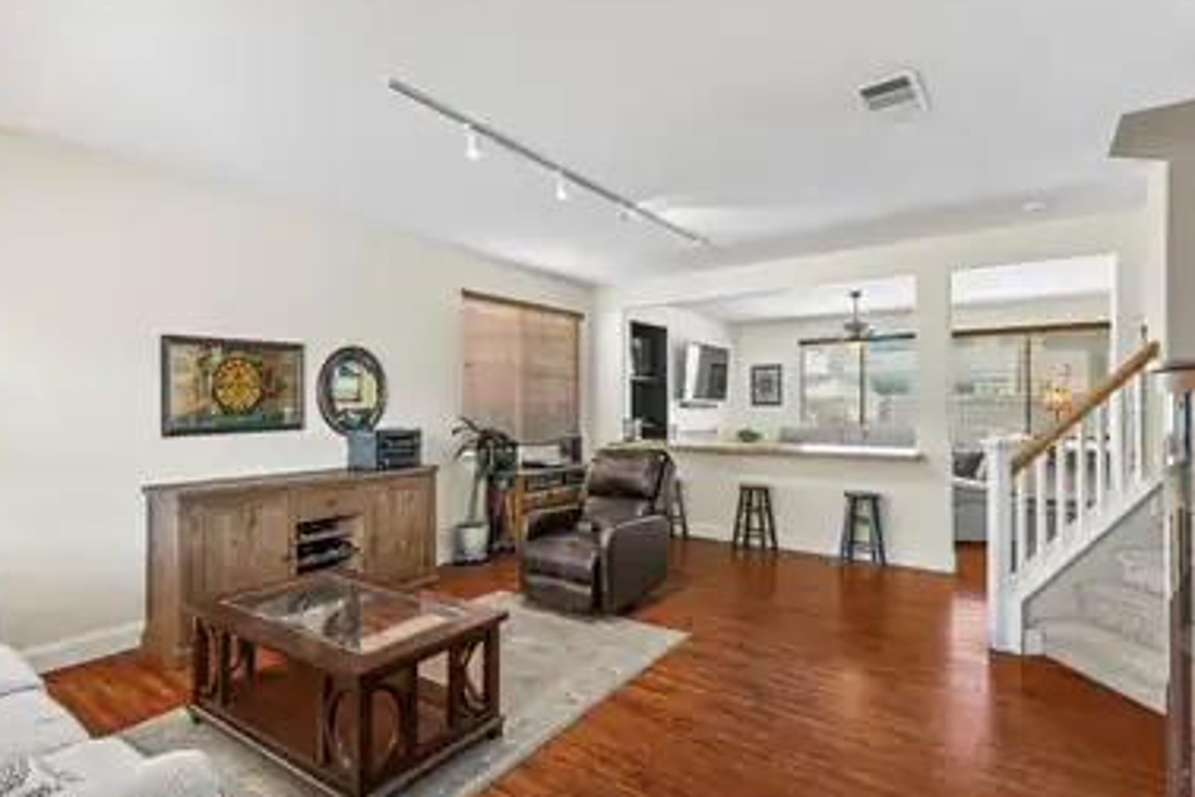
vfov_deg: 67.4
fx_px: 597
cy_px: 406
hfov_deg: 90.0
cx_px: 591
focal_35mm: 18
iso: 400
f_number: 8
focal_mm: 17
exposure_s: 1/1.67
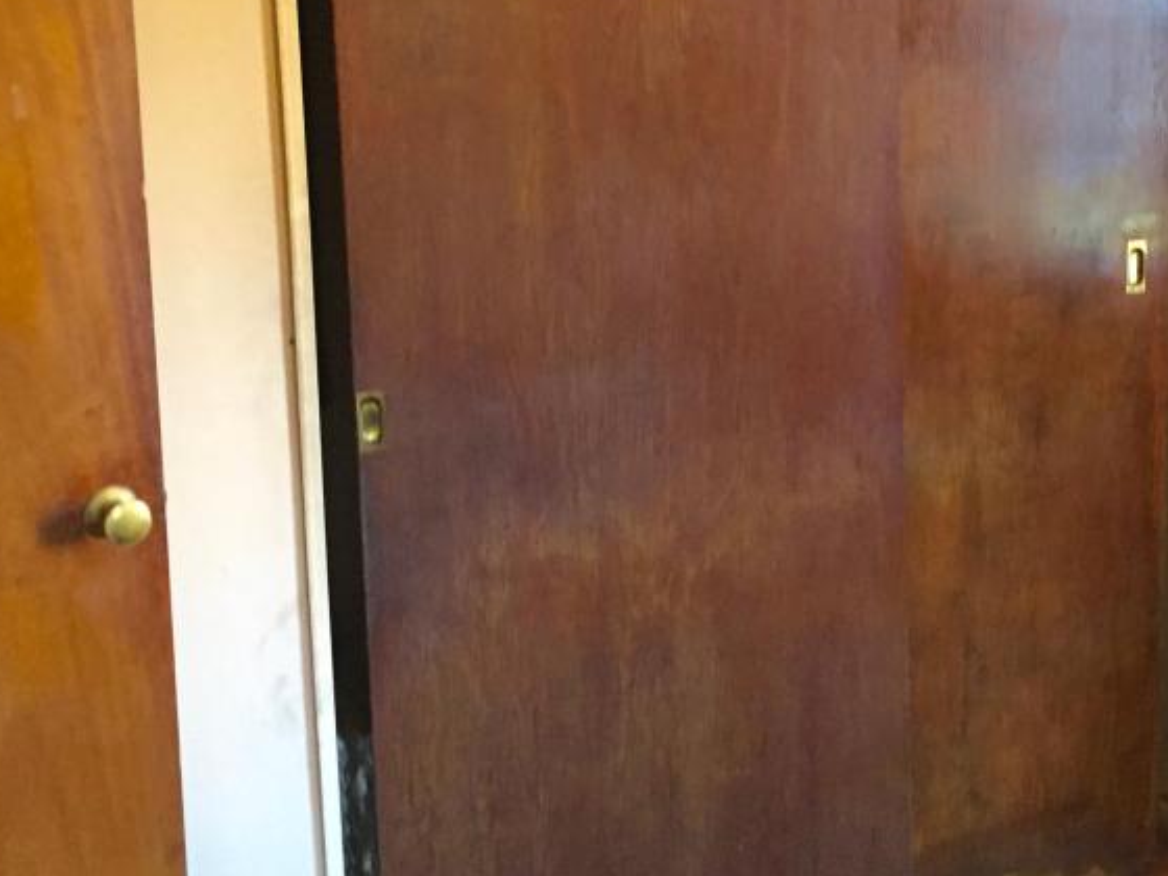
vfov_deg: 27.3
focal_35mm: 53
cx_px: 870
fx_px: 1788
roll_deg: +0.0
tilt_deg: -4.2
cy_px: 277
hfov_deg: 35.4
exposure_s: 1/20
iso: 250
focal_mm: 4.15
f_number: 2.2
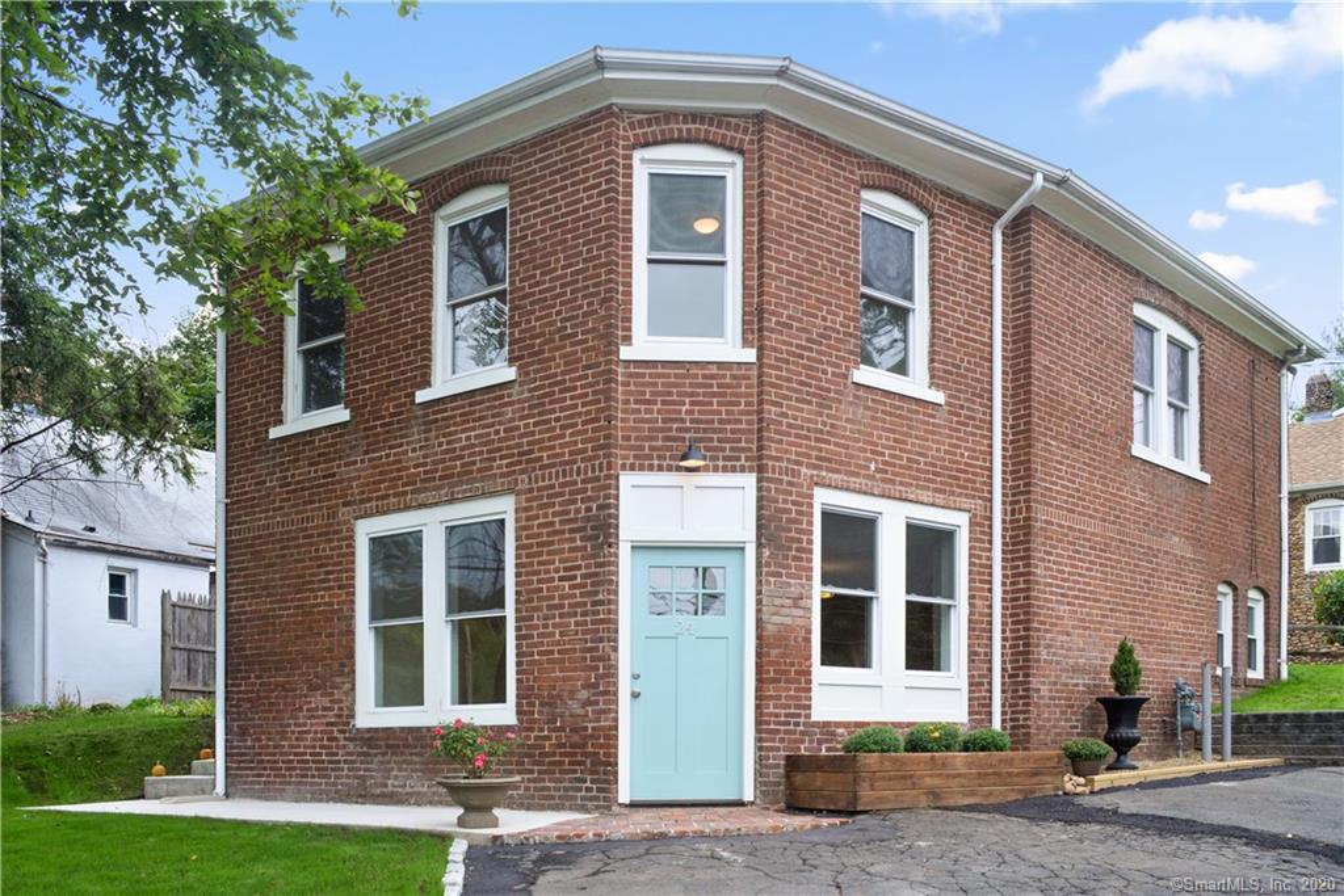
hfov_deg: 60.3
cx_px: 672
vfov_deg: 42.3
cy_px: 448
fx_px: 1157
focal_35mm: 31
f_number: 9
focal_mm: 31
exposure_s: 1/640
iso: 1600
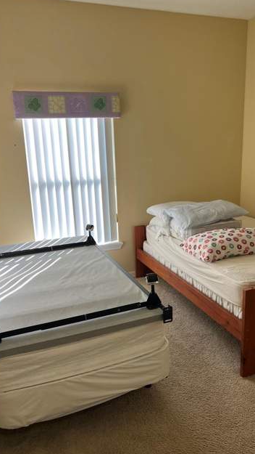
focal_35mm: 29
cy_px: 227
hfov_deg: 40.2
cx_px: 141
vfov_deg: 66.1
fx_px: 348
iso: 50
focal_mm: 5.7
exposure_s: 1/121
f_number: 1.5
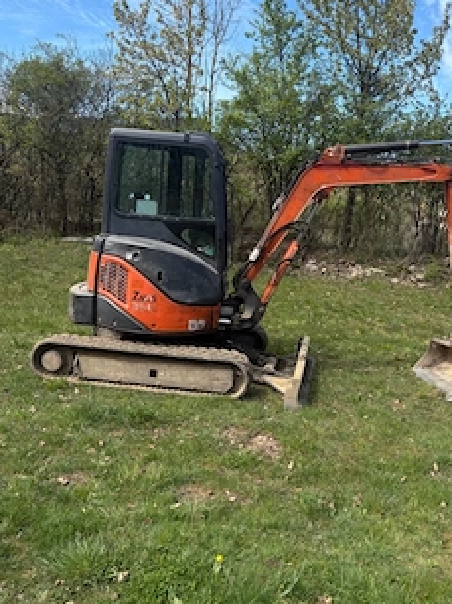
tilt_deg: -5.0
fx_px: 593
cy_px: 274
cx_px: 282
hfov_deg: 41.4
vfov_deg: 53.9
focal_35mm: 34
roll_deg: -3.3
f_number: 1.6
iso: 50
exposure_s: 1/1420
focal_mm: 5.96
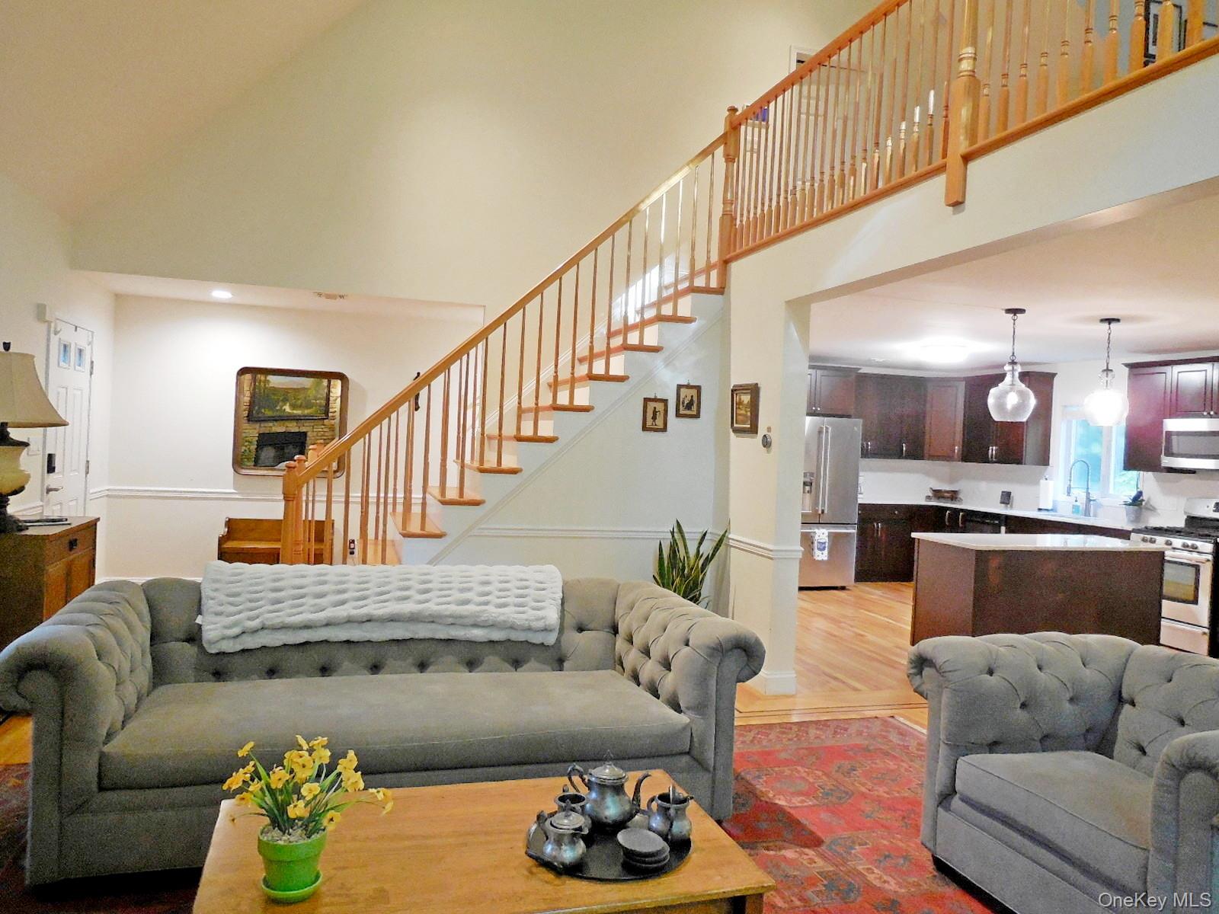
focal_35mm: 25
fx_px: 880
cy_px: 457
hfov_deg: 69.4
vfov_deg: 54.9
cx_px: 610
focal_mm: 4.5
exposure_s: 1/25
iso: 400
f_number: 3.1
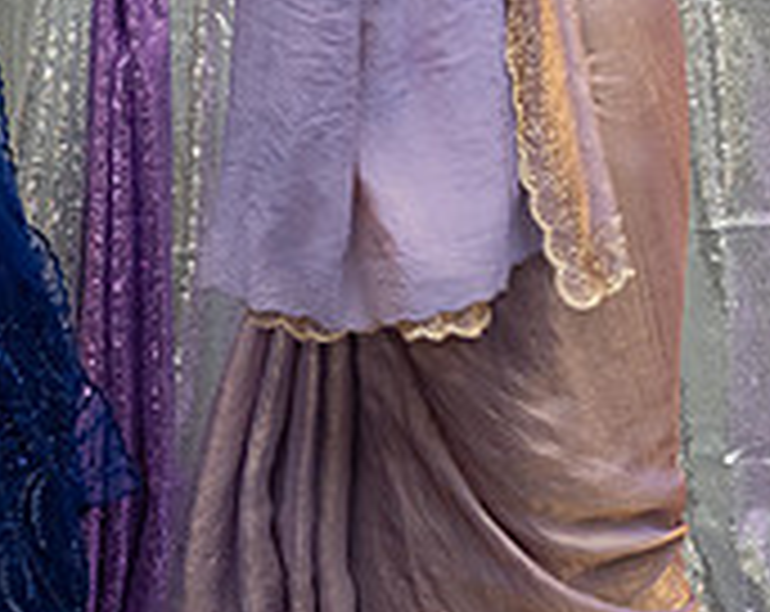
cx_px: -45
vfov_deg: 7.6
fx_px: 4570
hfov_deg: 9.5
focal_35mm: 201
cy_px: -119
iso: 1000
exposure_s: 1/160
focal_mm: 62
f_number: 4.5
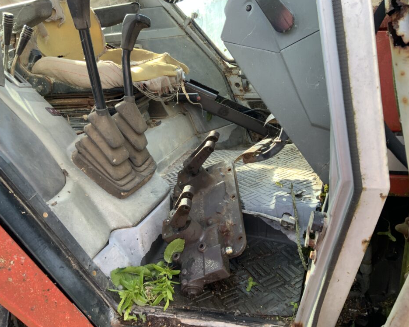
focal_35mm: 31
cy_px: 163
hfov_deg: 57.2
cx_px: 197
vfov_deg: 47.1
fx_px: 375
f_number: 1.8
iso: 25
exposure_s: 1/122
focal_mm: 3
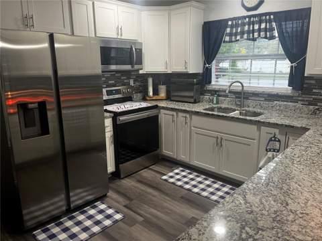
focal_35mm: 26
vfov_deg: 53.1
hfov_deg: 67.3
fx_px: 242
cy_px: 120
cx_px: 161
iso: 125
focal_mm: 5.1
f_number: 1.6
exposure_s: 1/60
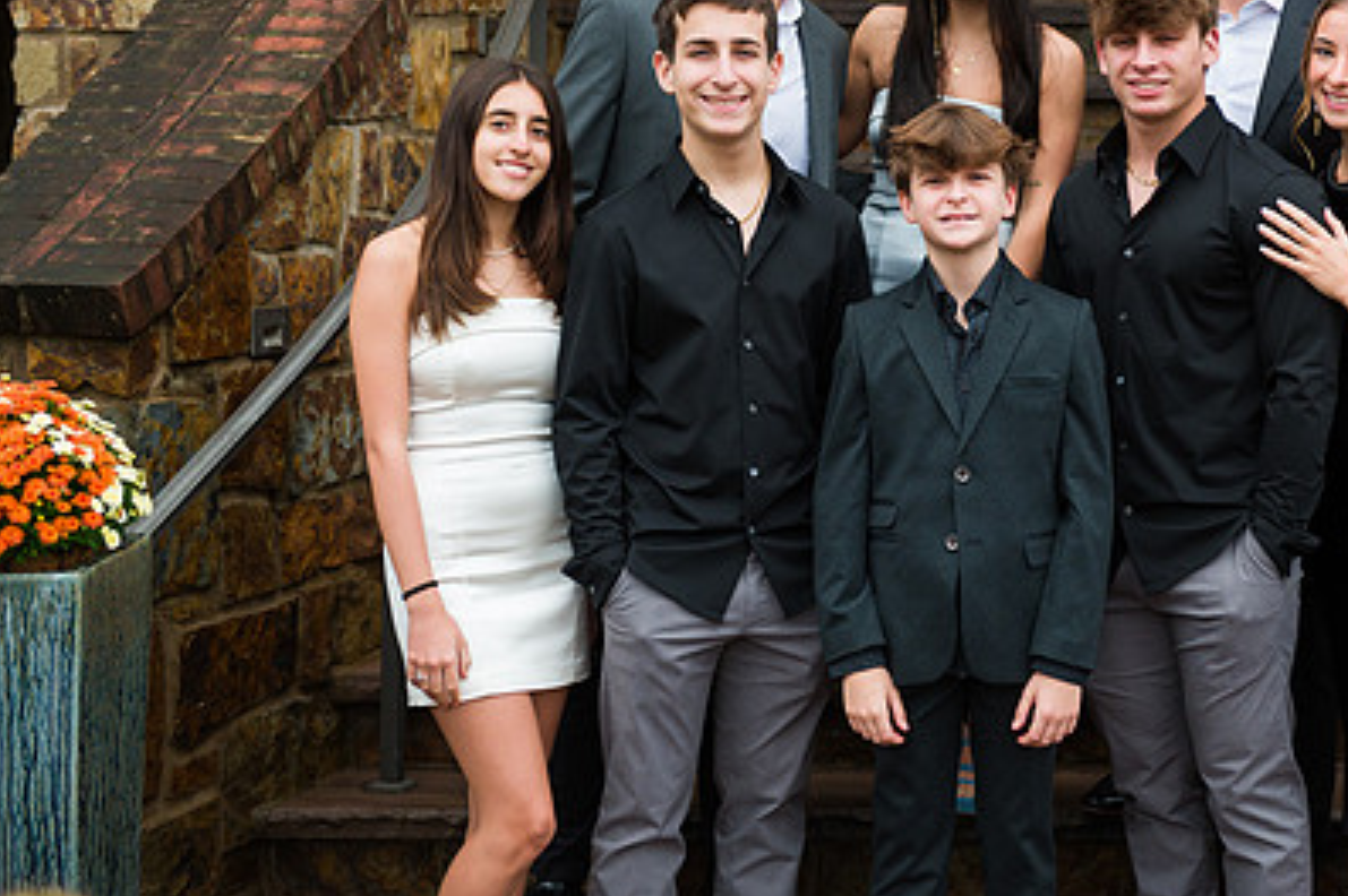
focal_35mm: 77
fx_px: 2881
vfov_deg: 17.6
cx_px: 941
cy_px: 255
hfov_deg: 26.1
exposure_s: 1/500
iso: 320
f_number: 4
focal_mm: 50
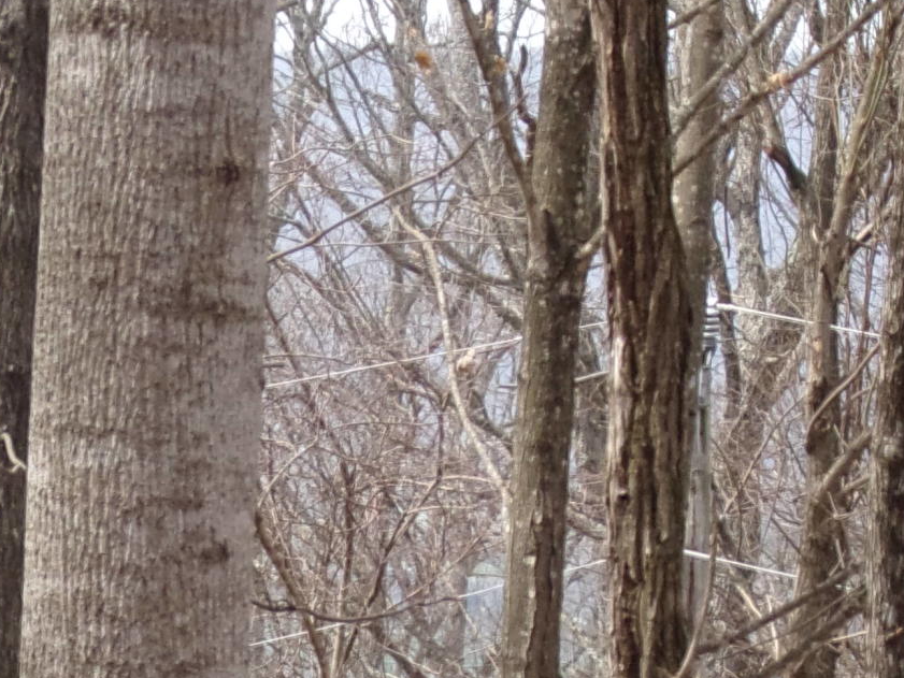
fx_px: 7078
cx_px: -363
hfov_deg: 7.2
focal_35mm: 271
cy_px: 893
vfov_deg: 5.5
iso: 80
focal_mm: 13.6
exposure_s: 1/170
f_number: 4.7
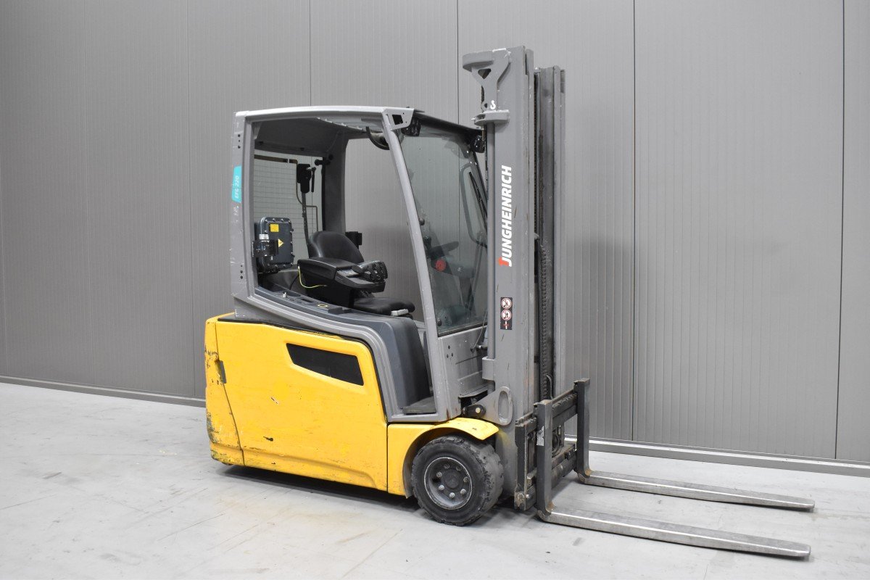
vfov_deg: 40.0
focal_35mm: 33
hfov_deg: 57.2
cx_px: 435
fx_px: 797
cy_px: 290
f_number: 5
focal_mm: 22
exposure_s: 1/30
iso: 1600
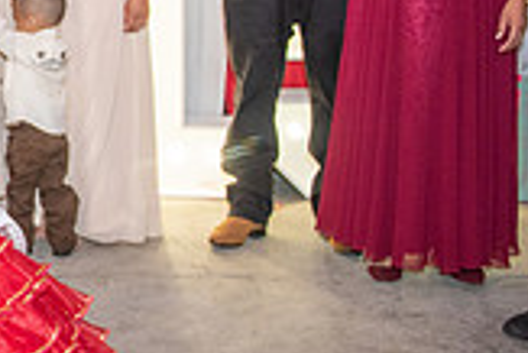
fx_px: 1409
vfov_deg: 14.1
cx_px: -321
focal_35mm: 96
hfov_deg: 18.2
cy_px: -2
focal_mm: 27
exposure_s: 1/160
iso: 800
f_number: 3.2
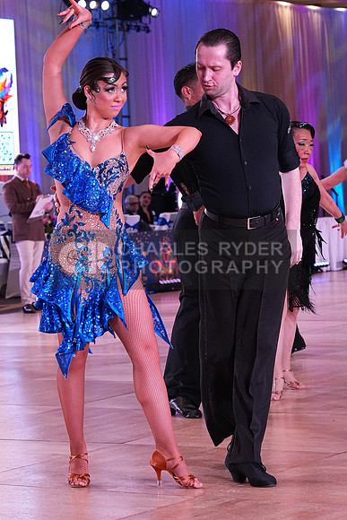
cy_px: 260
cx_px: 174
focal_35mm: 123
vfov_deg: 16.6
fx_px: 1777
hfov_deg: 11.2
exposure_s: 1/320
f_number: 6.3
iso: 3200
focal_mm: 82
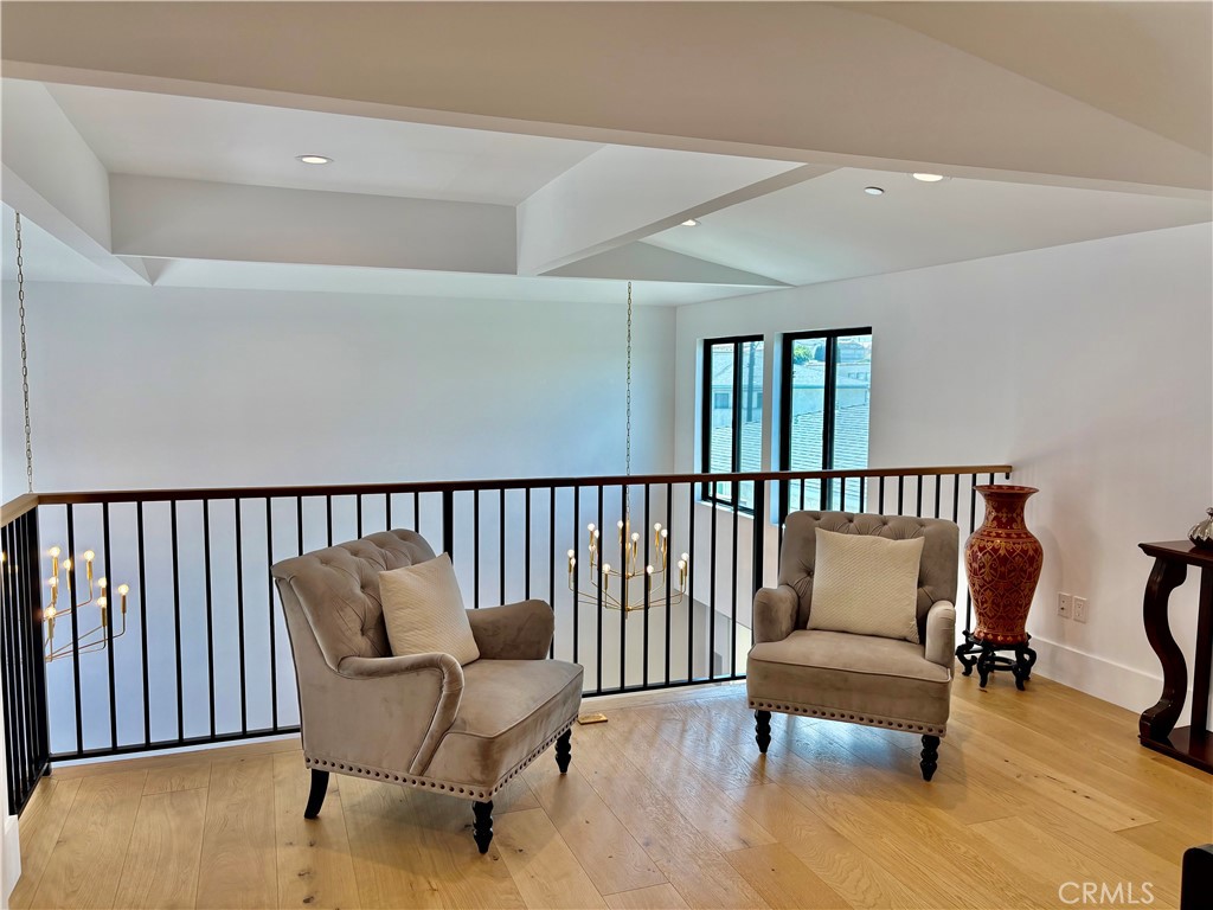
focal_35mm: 26
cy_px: 455
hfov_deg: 67.3
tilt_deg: -3.8
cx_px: 606
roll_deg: +0.1
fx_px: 911
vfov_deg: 53.1
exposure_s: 1/204
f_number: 1.6
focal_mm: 5.96
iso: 40
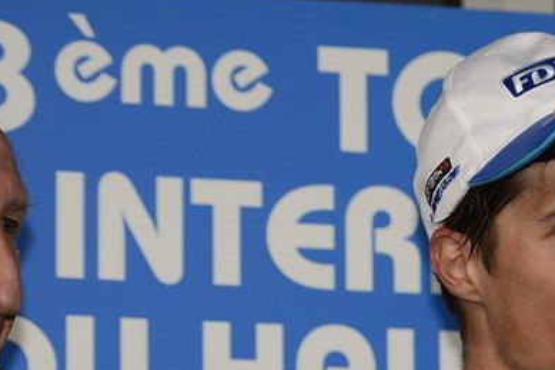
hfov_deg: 7.0
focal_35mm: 293
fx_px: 4515
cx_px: 556
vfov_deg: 4.7
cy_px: 489
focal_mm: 95
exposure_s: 1/250
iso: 200
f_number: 2.8
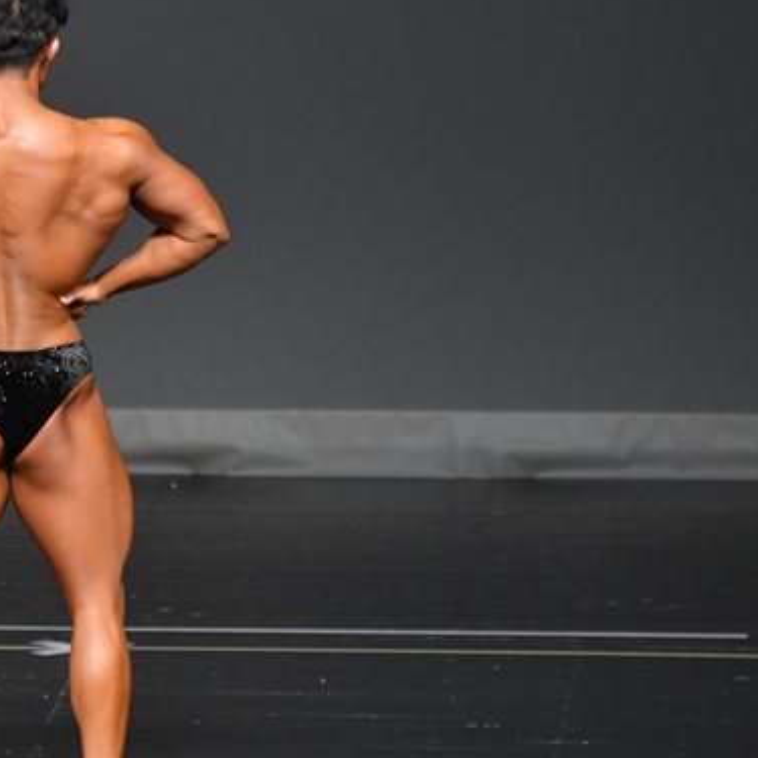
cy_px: 376
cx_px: -3
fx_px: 16301
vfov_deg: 2.7
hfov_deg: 2.7
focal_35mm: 658
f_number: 5.6
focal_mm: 250
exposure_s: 1/400
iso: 2500
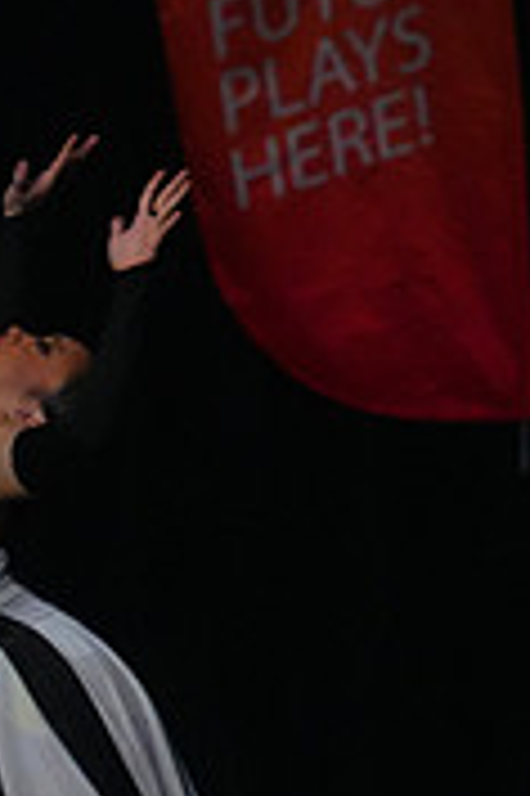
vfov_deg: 2.3
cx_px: -741
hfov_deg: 1.5
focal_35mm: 901
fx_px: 19896
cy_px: 510
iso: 12800
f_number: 5.6
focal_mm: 275
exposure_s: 1/1000
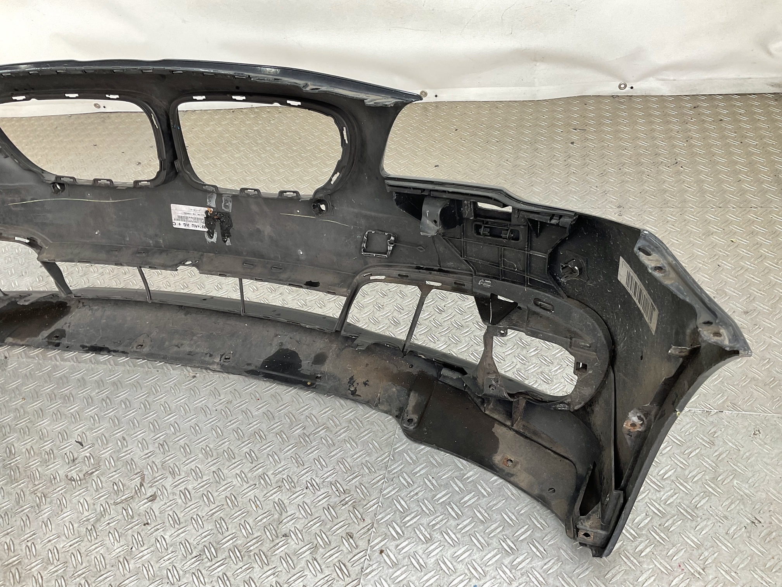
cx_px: 391
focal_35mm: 29
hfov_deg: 61.7
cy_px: 294
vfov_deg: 48.2
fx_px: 655
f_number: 1.8
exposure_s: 1/100
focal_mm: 3
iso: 25
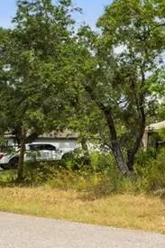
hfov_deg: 13.6
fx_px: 461
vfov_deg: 30.0
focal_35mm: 67
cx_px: 412
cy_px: 103
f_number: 8
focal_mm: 12
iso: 320
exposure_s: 1/320
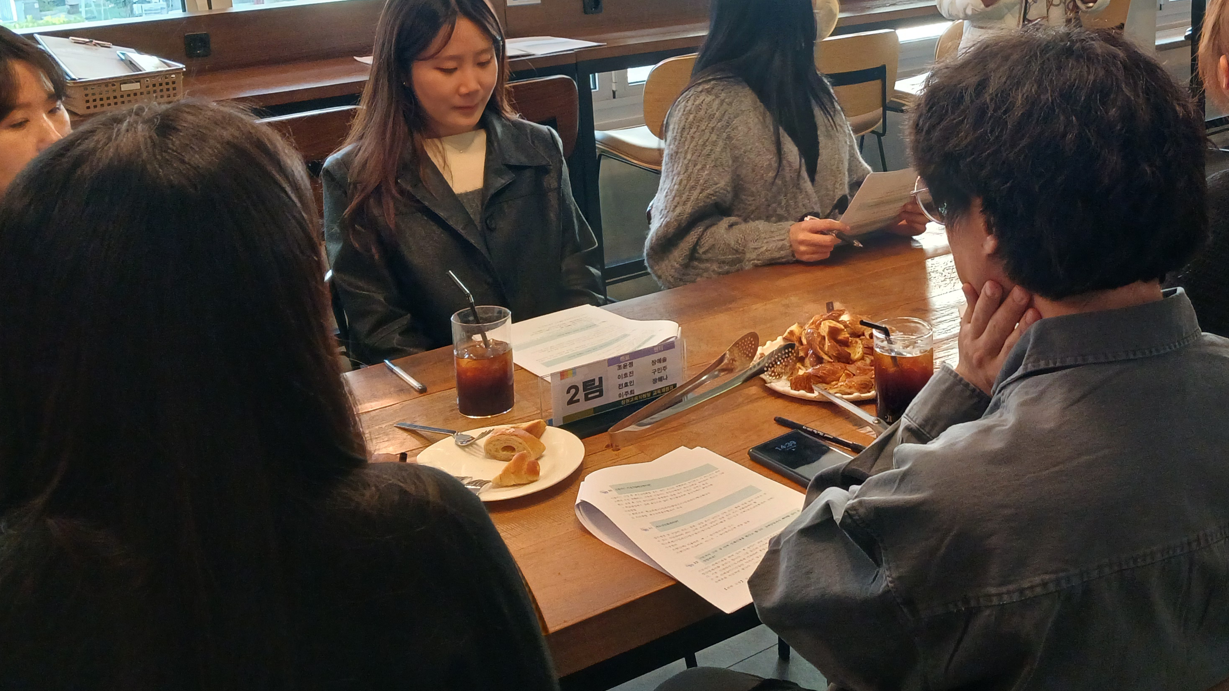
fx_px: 1336
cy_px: 164
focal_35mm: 41
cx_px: 809
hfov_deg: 48.6
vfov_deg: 28.5
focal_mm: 4
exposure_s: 1/60
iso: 250
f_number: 1.8
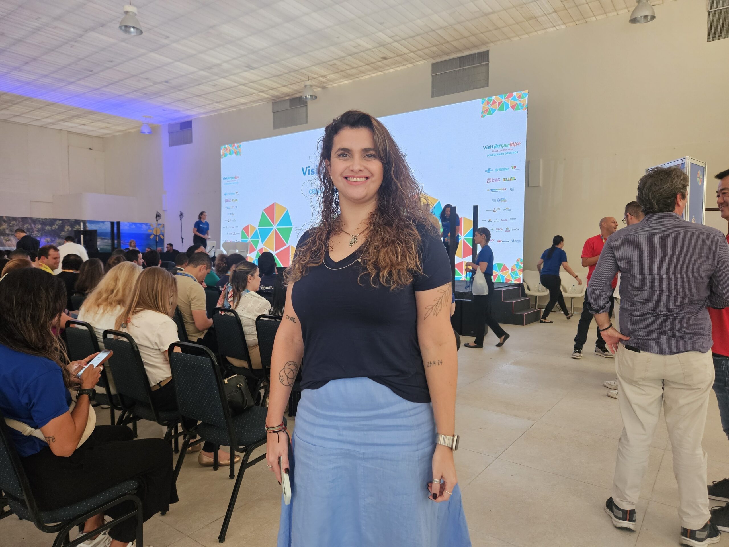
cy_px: 274
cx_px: 364
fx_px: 484
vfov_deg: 58.9
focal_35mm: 23
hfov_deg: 73.9
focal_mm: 5.4
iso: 400
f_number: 1.8
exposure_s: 1/100
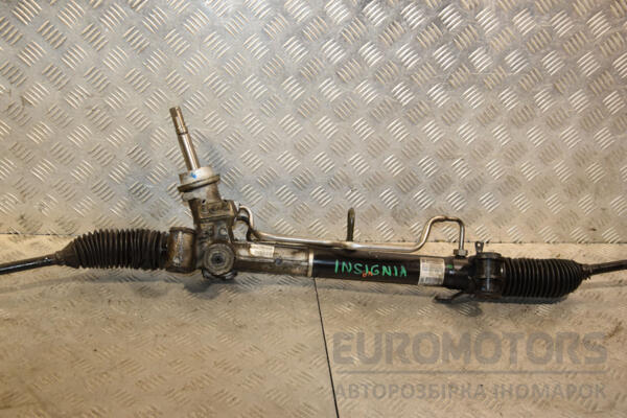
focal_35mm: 42
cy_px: 209
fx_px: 731
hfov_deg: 46.4
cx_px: 314
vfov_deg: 31.9
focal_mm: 28
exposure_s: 1/200
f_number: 5.6
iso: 800
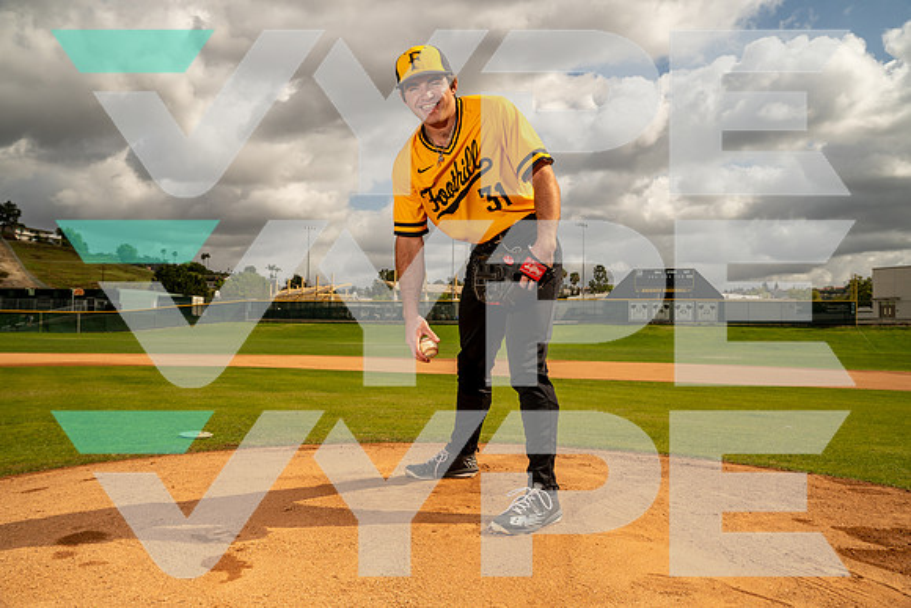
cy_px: 304
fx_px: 810
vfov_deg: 41.1
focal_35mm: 32
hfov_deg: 58.7
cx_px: 456
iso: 100
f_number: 8
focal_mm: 32
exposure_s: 1/250
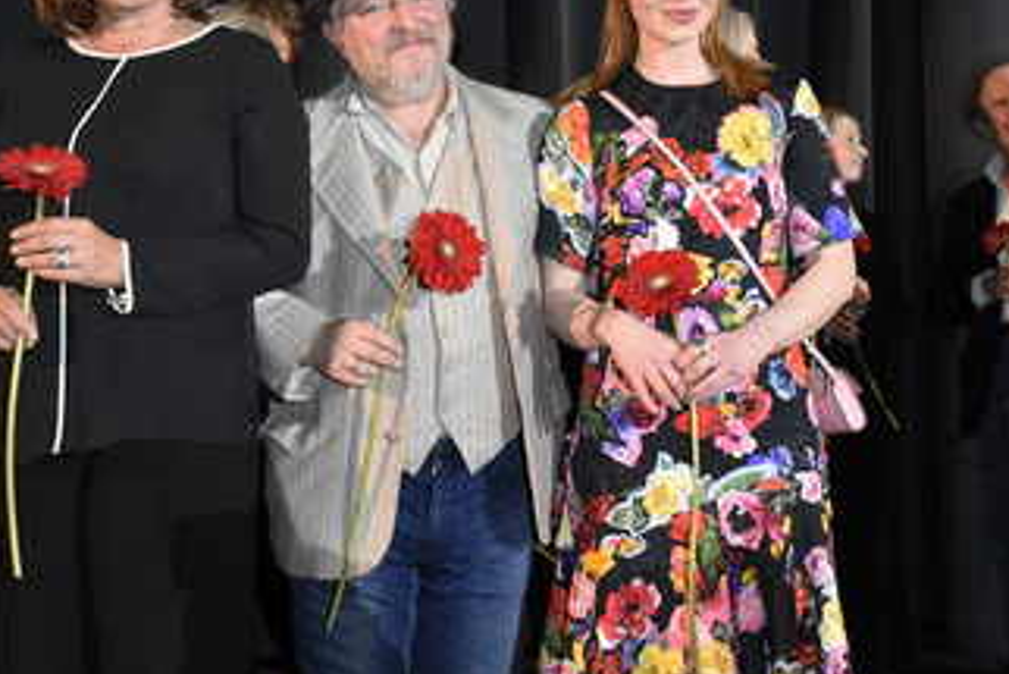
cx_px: 475
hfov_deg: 35.2
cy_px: 232
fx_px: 1590
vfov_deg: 23.8
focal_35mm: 57
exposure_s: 1/60
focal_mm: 27
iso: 3200
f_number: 6.3
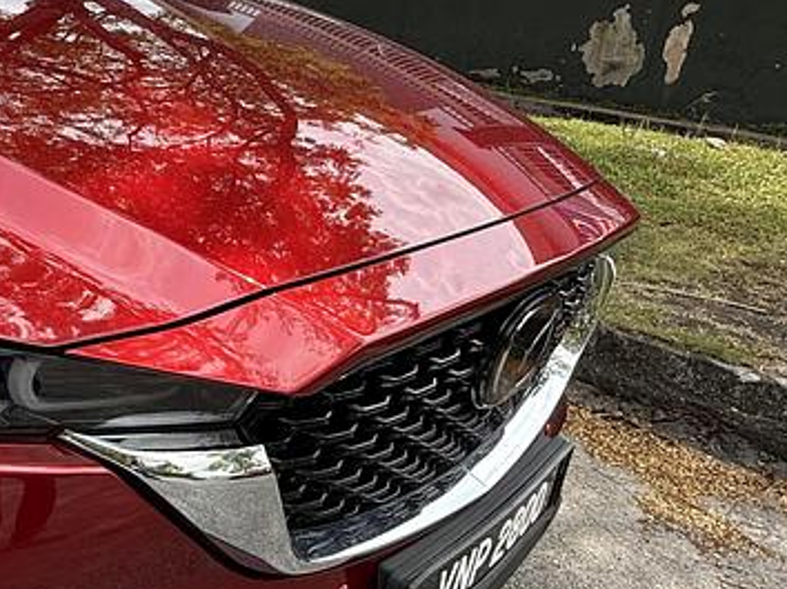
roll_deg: -2.9
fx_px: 863
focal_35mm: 38
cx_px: 118
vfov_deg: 37.7
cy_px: 318
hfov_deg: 45.6
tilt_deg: -24.7
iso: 64
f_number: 2.2
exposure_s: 1/514
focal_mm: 2.22
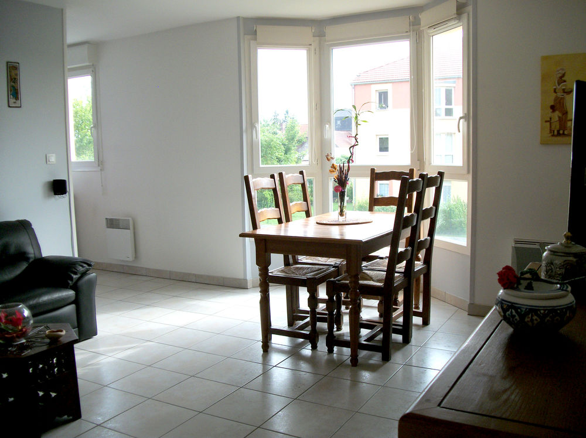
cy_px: 219
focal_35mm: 32
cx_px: 293
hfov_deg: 56.9
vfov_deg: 44.1
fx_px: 541
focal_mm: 5.7
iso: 80
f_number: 2.9
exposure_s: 1/160
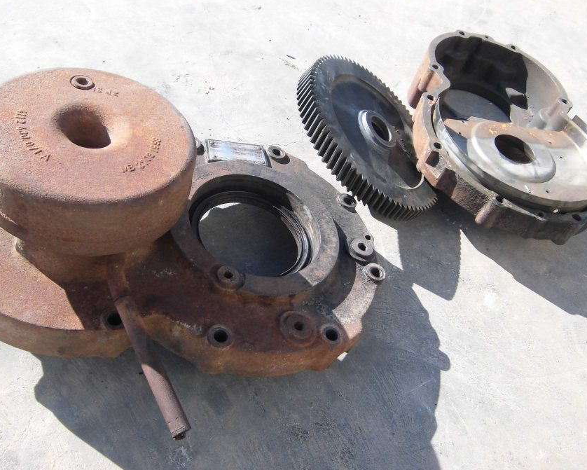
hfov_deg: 57.2
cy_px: 216
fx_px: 539
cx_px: 287
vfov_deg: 47.1
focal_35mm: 31
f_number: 2.8
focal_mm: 4.7
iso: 100
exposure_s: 1/400
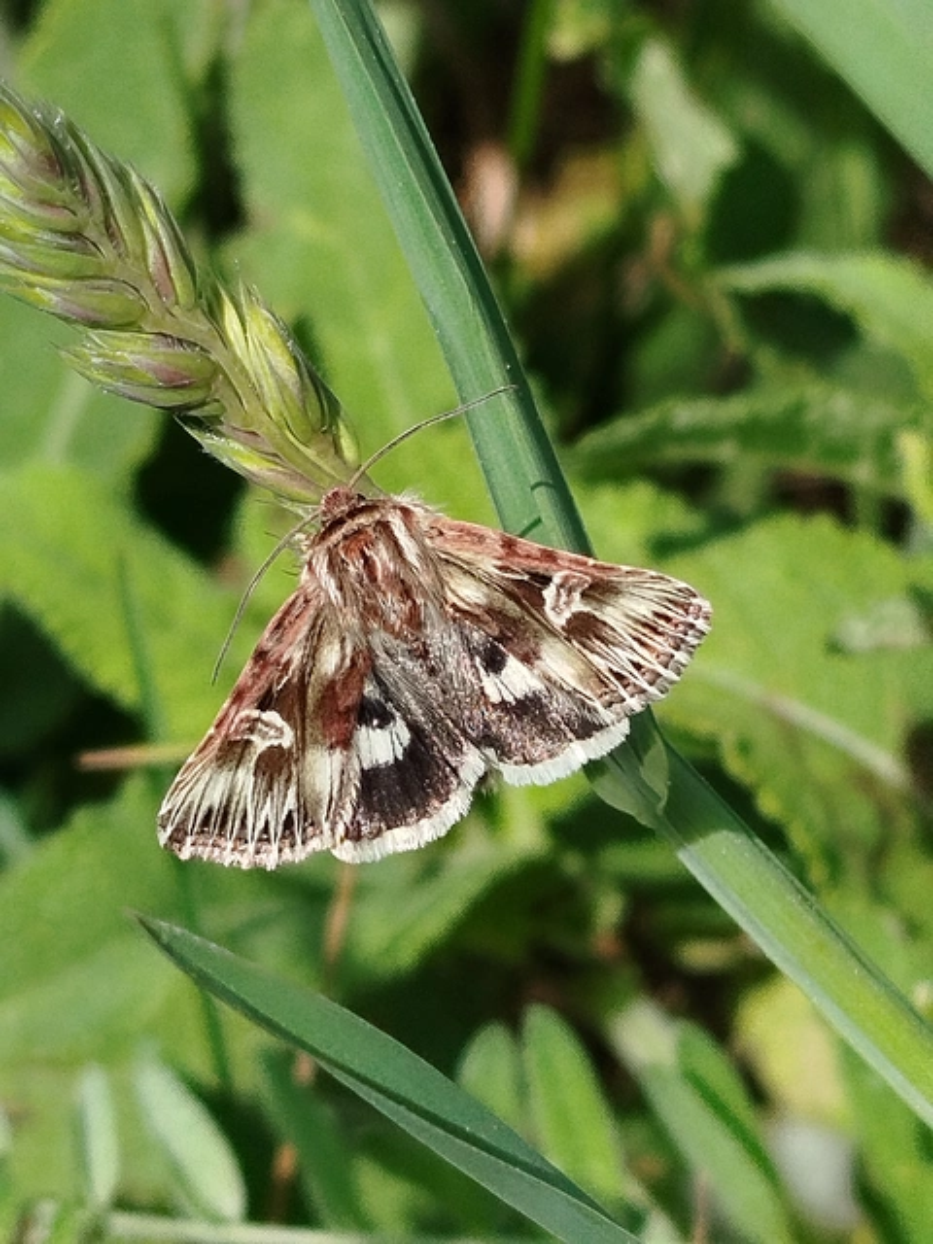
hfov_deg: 25.7
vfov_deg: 33.8
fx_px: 2048
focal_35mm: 57
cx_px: 466
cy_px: 622
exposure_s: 1/658
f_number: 1.7
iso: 50
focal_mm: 5.31
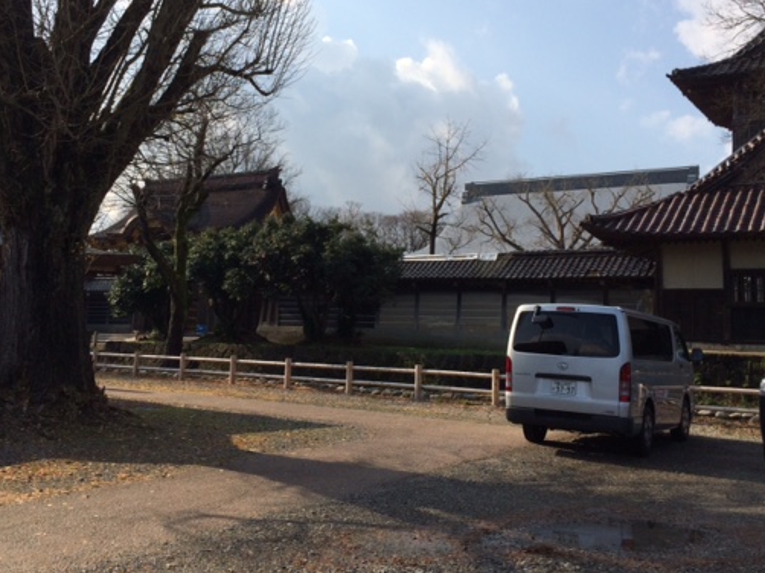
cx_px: 347
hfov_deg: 50.1
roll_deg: -1.6
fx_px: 817
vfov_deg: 38.4
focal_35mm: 37
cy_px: 216
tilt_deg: +7.3
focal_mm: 4.15
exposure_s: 1/2564
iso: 32
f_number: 2.2
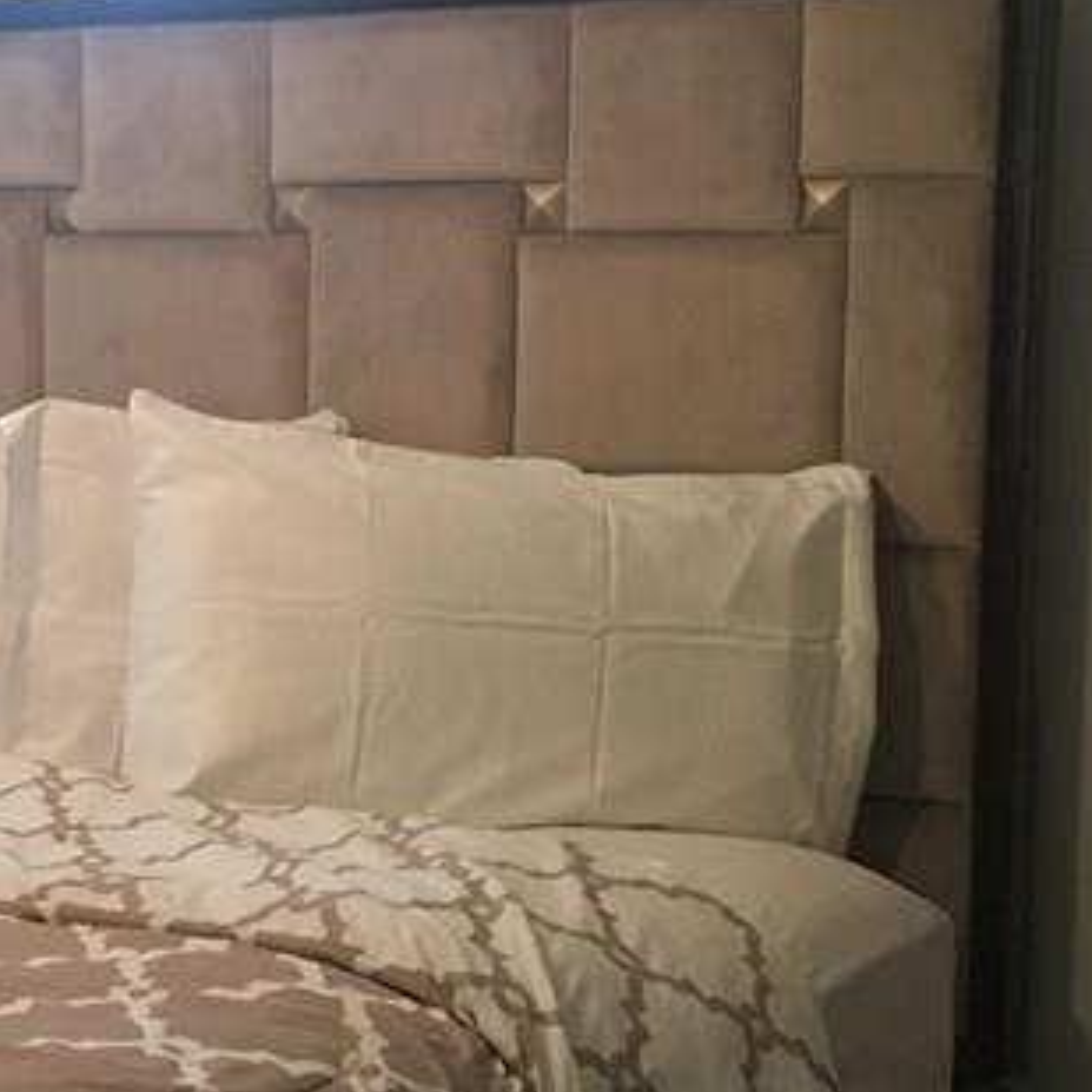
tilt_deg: -5.7
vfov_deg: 20.4
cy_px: 611
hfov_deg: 20.0
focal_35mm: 85
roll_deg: +0.2
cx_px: 106
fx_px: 3034
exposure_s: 1/17
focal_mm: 4.15
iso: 200
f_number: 2.2
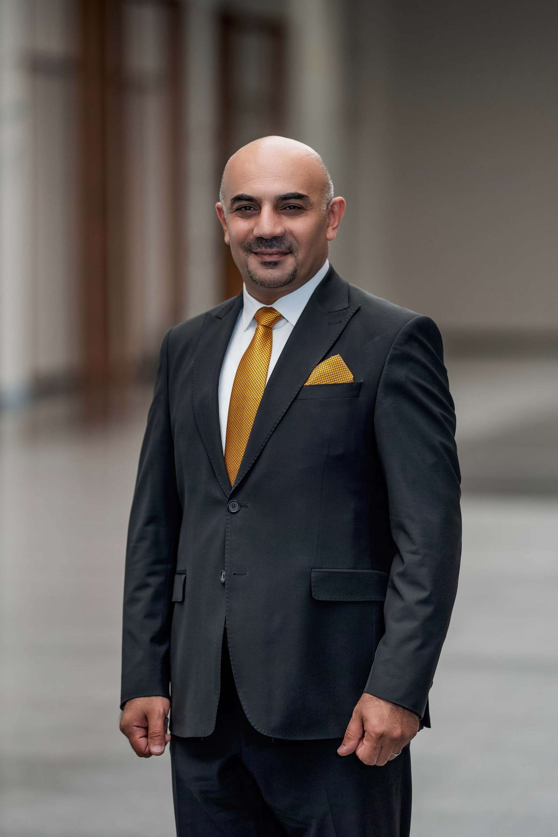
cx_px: 279
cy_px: 418
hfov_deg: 10.2
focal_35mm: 135
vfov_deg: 15.2
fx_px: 3139
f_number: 1.8
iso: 100
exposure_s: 1/200
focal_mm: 135
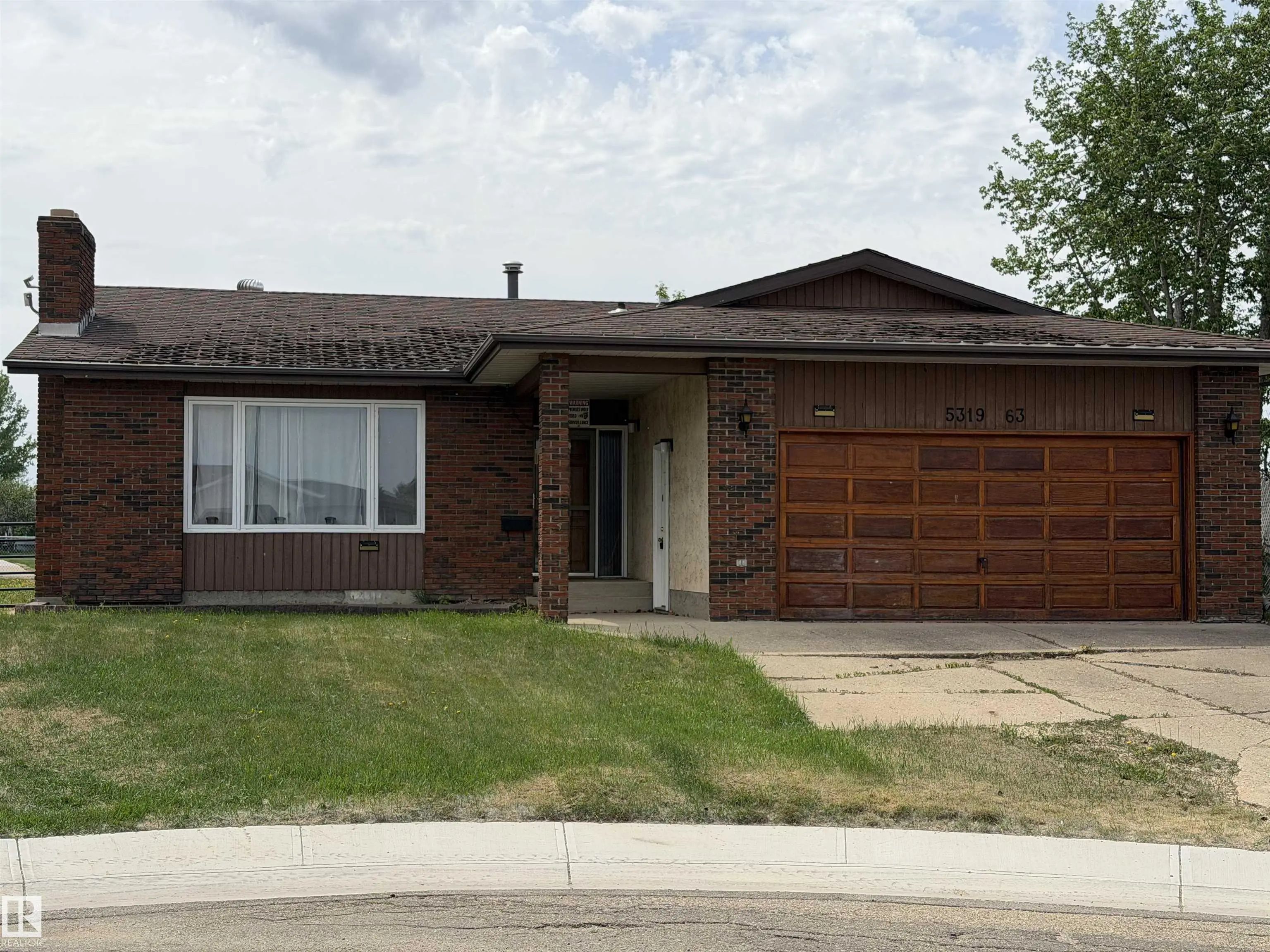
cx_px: 635
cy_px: 476
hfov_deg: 39.7
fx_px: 1761
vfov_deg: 30.3
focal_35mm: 48
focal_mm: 6.76
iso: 64
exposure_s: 1/6024
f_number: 1.78
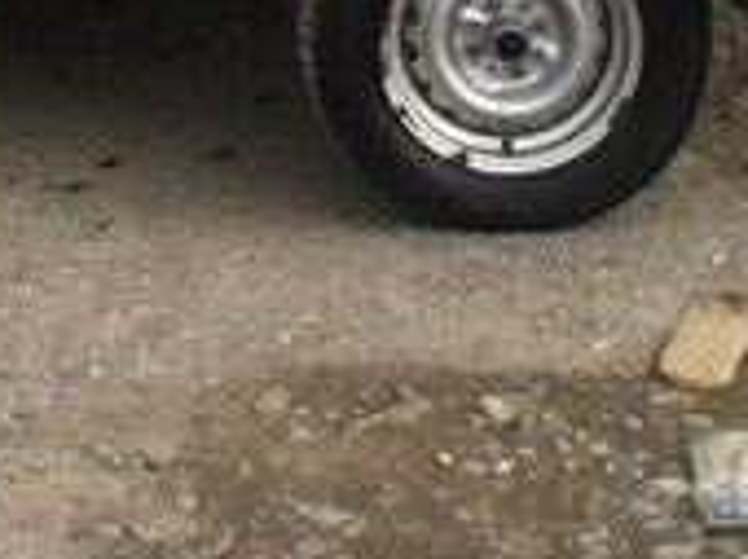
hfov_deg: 14.4
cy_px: -438
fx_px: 2935
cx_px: 123
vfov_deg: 10.3
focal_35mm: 136
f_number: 2.8
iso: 80
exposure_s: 1/302
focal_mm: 3.85
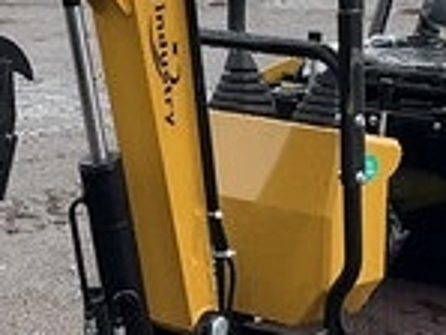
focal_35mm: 146
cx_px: 186
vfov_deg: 10.2
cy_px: 118
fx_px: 1883
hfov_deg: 13.5
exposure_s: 1/855
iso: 25
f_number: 1.8
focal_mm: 3
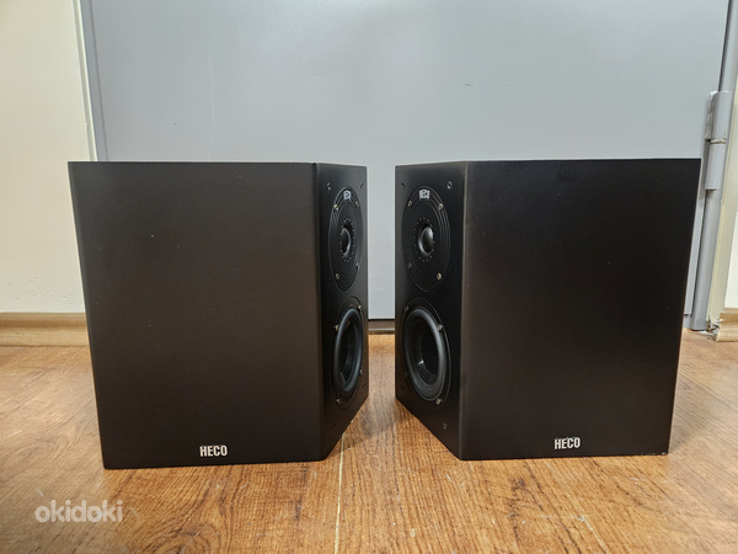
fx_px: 490
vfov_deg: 58.9
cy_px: 277
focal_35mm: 23
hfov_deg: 73.9
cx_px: 369
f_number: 1.8
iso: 800
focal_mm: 5.4
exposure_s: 1/25
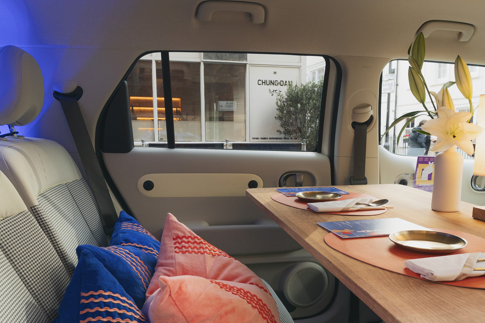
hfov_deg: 58.5
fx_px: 431
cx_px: 272
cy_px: 204
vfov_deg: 40.8
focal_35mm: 32
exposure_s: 1/100
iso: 800
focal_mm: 18
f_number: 6.3
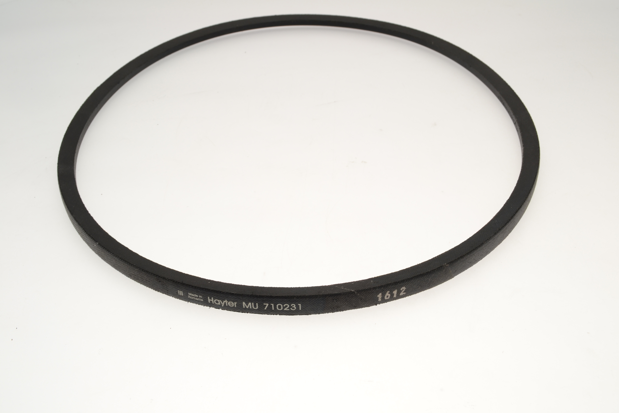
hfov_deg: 57.2
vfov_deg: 40.0
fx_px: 567
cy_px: 206
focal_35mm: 33
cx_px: 310
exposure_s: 1/10
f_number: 11
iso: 200
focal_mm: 22
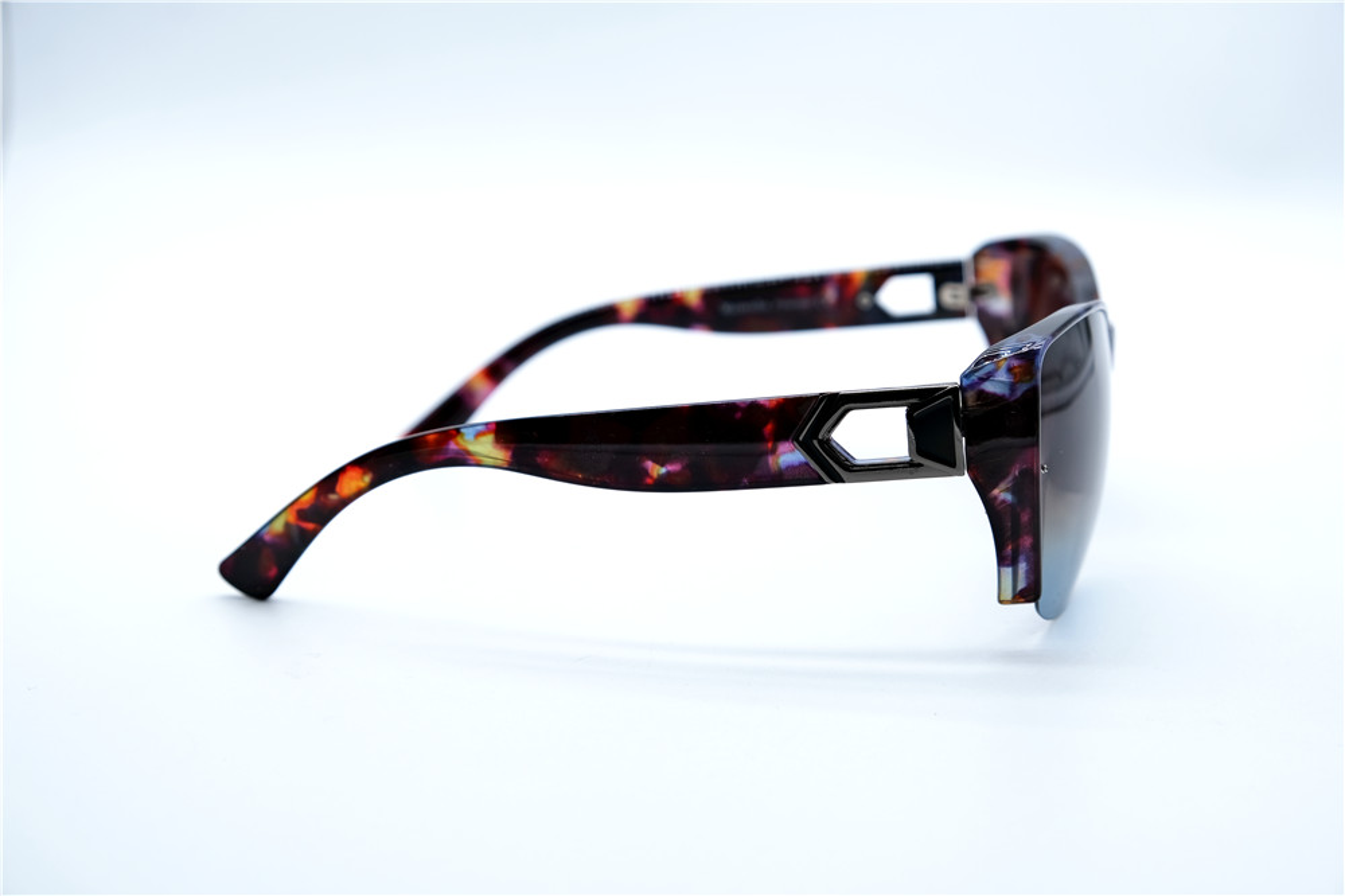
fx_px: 1830
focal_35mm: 49
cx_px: 672
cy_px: 448
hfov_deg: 40.4
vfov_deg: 27.5
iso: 160
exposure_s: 1/160
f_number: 5.6
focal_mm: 32.9
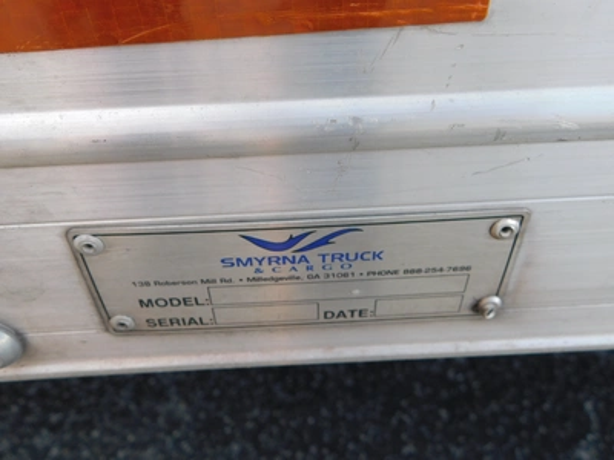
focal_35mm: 30
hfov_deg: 60.0
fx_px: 532
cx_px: 307
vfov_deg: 46.8
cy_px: 230
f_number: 3.2
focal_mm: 5.3
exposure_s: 1/200
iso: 125
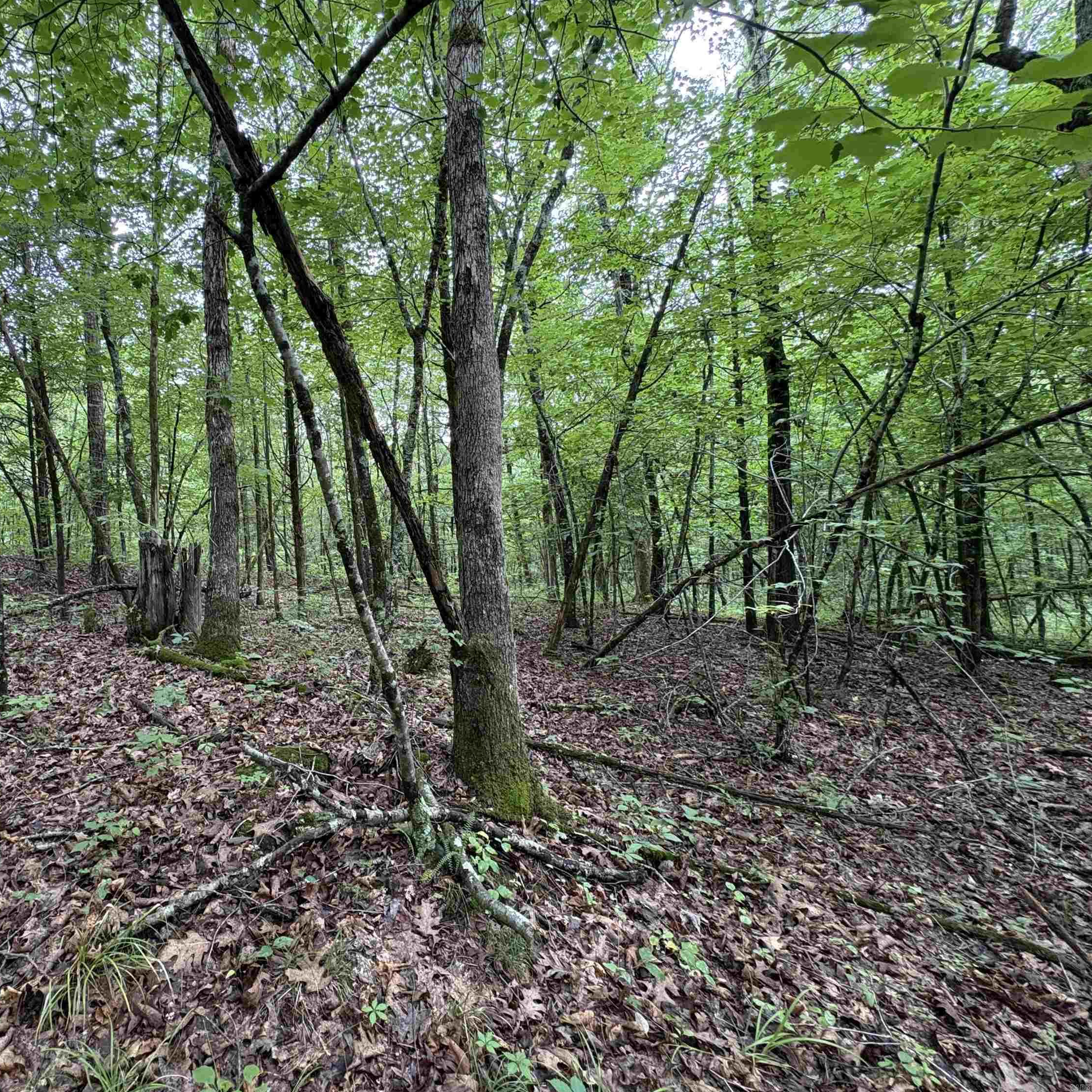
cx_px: 369
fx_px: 607
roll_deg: +3.4
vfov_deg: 83.9
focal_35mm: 17
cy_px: 531
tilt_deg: +2.0
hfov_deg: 81.3
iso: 200
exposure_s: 1/64
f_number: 2.2
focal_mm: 2.22
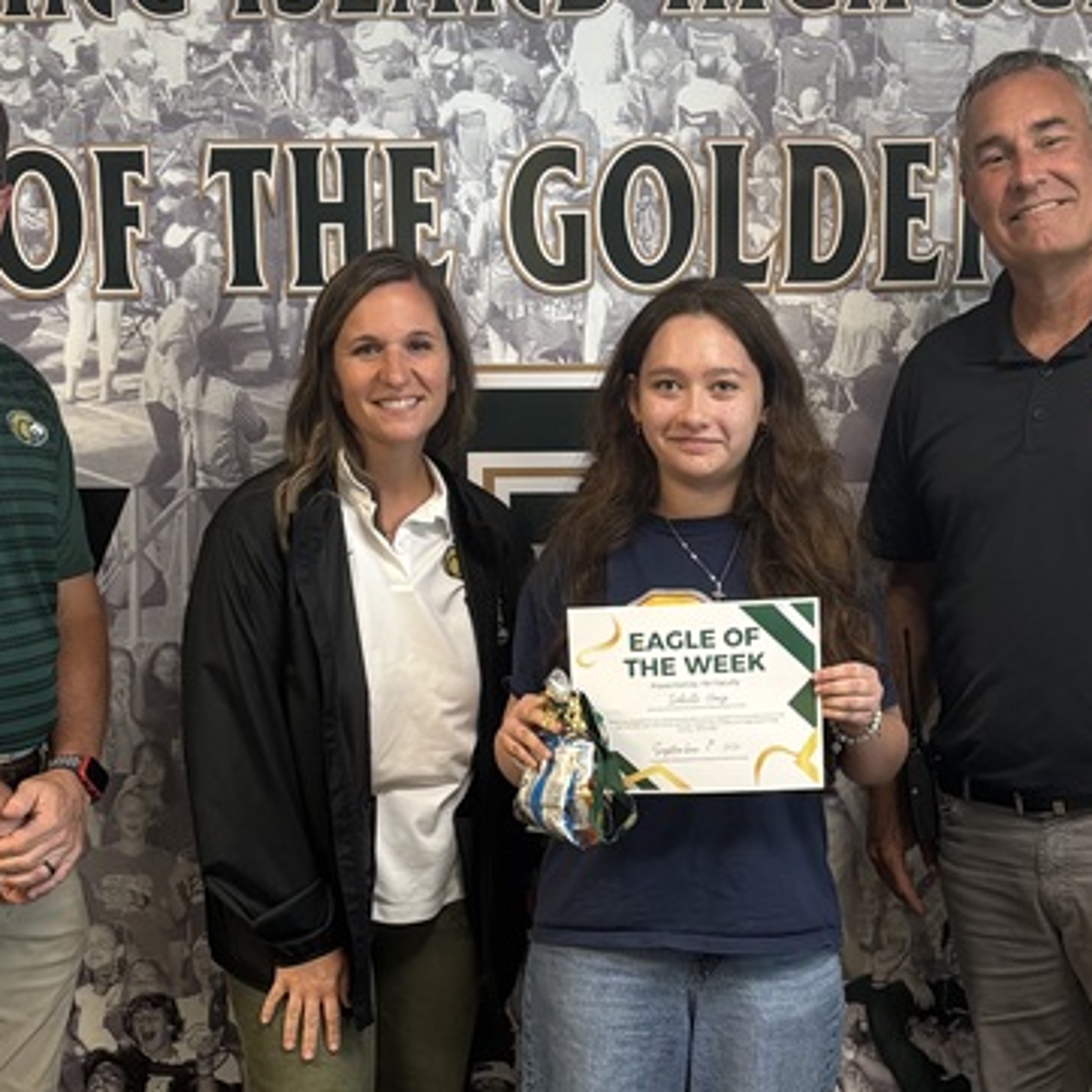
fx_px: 2320
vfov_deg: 26.1
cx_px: 603
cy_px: 830
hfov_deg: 26.5
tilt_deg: -12.1
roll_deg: +0.4
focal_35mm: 65
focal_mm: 5.96
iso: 200
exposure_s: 1/59
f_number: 1.6
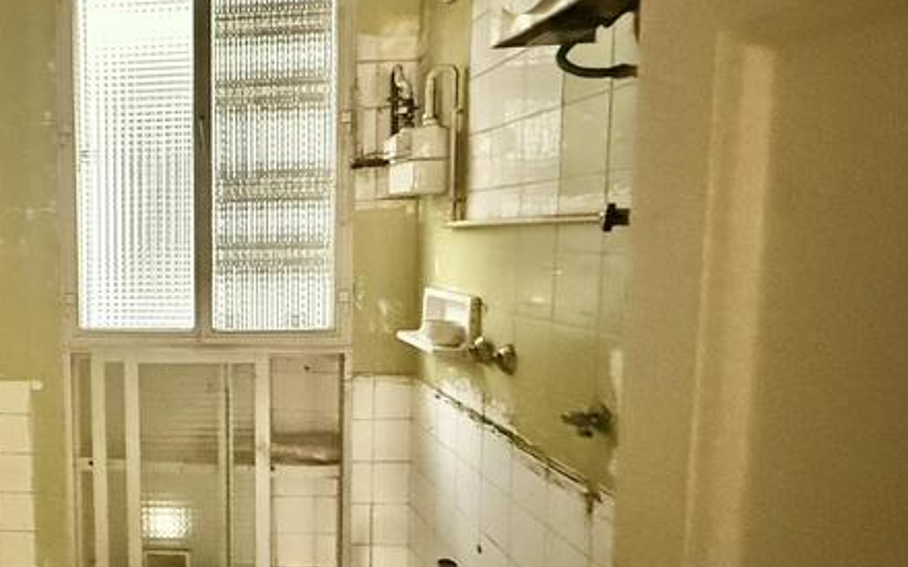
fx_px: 668
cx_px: 89
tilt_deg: -5.4
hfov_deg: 58.4
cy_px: 301
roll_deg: +1.1
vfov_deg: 46.0
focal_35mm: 27
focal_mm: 2.22
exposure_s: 1/25
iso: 1600
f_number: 2.2
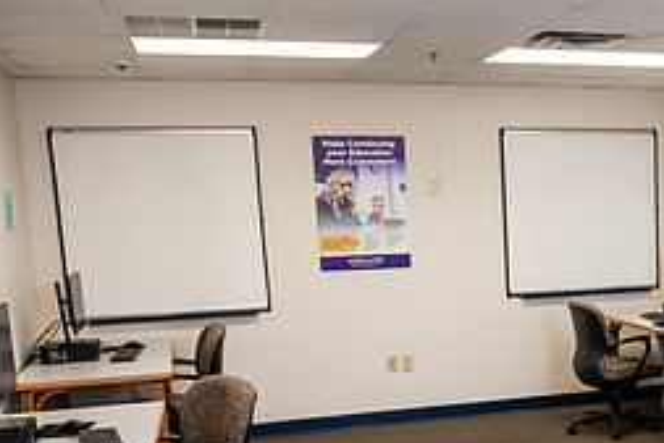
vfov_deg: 24.1
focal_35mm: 55
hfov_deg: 33.4
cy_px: 376
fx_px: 1015
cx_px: 651
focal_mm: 24
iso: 640
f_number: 3.5
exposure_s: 1/160
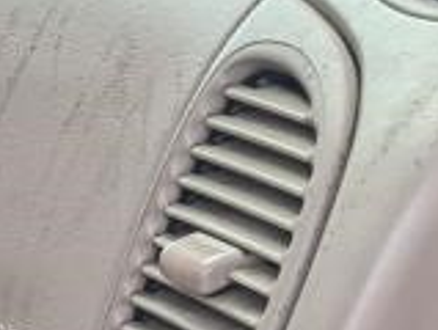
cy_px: 517
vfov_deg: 7.6
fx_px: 2435
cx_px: -786
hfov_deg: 8.8
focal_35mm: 192
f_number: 1.68
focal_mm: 6.9
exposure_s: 1/178
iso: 21
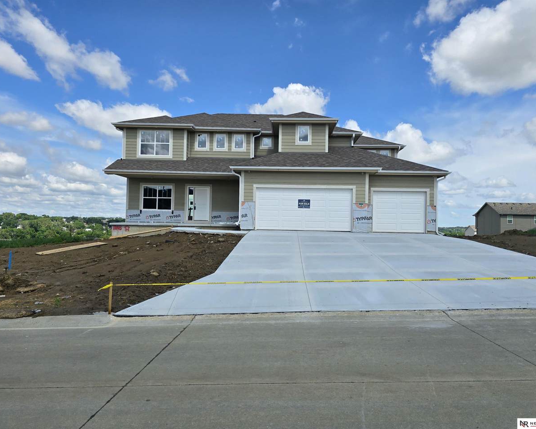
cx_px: 274
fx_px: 381
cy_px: 214
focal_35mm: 24
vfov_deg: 58.8
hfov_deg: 70.3
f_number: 1.7
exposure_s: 1/939
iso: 12
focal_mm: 6.3
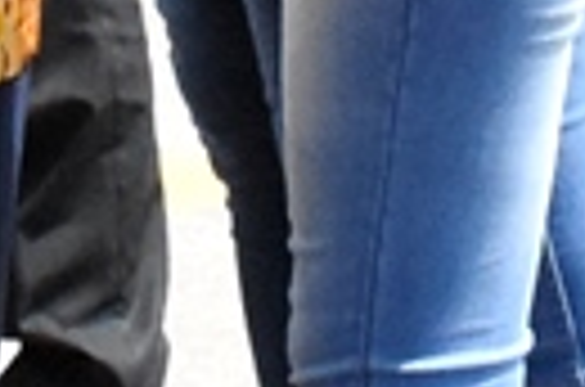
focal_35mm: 237
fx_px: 3842
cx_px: -320
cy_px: -655
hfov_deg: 8.5
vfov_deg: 5.5
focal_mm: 20
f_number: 9
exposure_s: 1/4000
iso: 4000
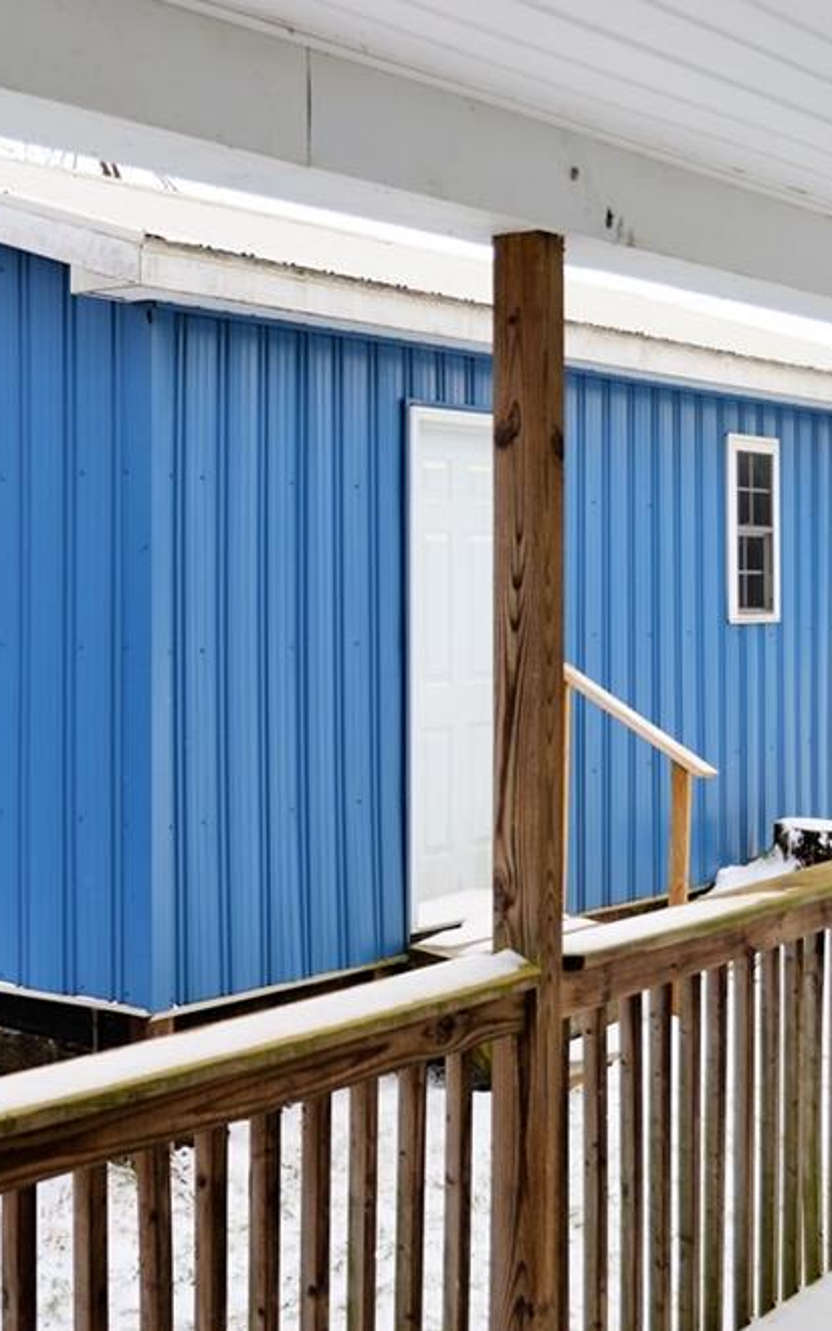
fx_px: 2067
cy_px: 656
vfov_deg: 35.7
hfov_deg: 22.4
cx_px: 168
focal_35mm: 57
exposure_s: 1/250
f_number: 4
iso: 100
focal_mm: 24
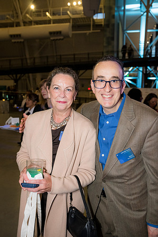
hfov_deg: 41.7
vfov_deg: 59.5
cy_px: 118
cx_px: 79
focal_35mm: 32
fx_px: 207
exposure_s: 1/125
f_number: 4
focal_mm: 31.5
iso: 3200
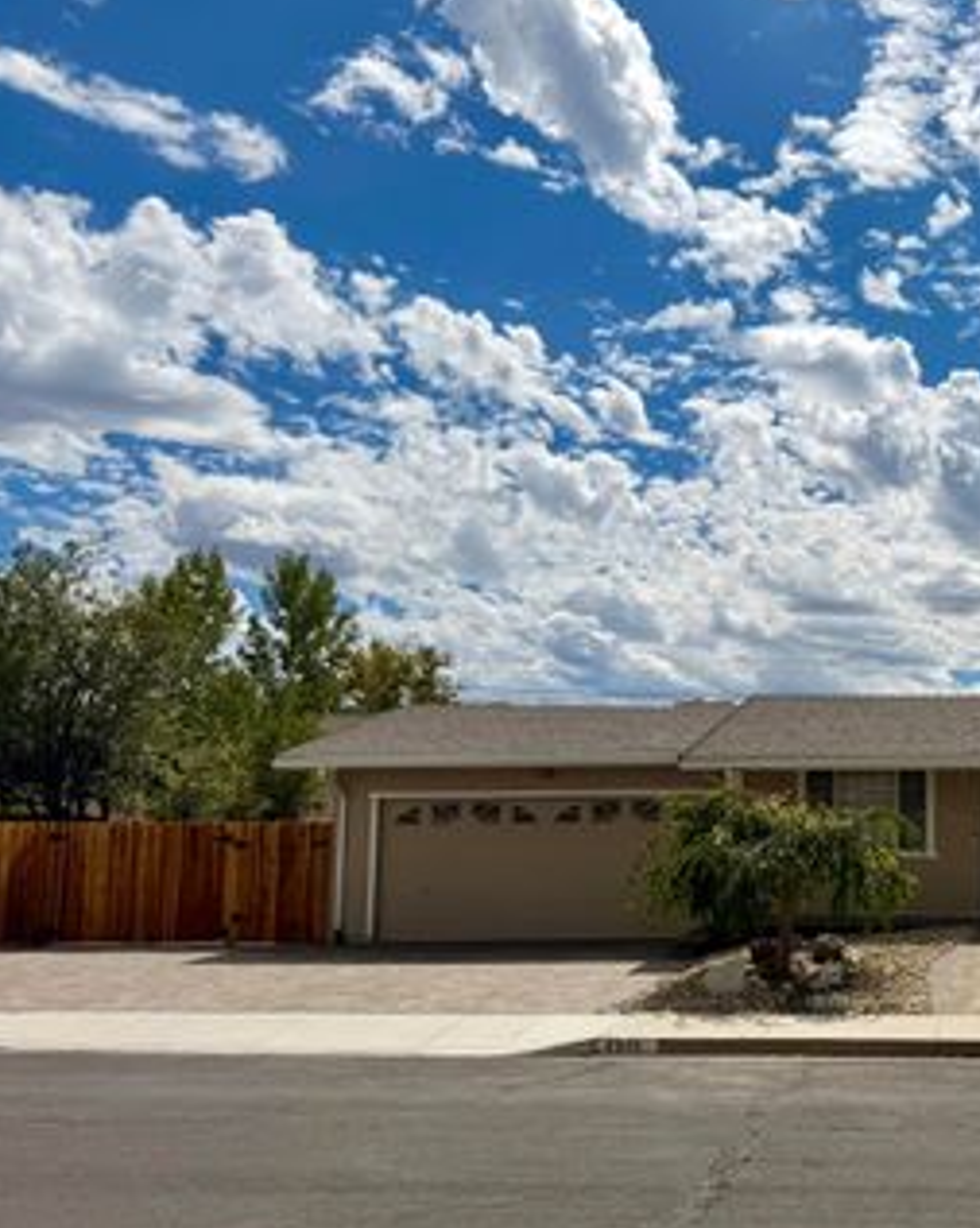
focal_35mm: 37
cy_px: 695
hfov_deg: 36.8
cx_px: 934
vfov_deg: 49.0
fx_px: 1343
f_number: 1.78
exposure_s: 1/17544
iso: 80
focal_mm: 6.76
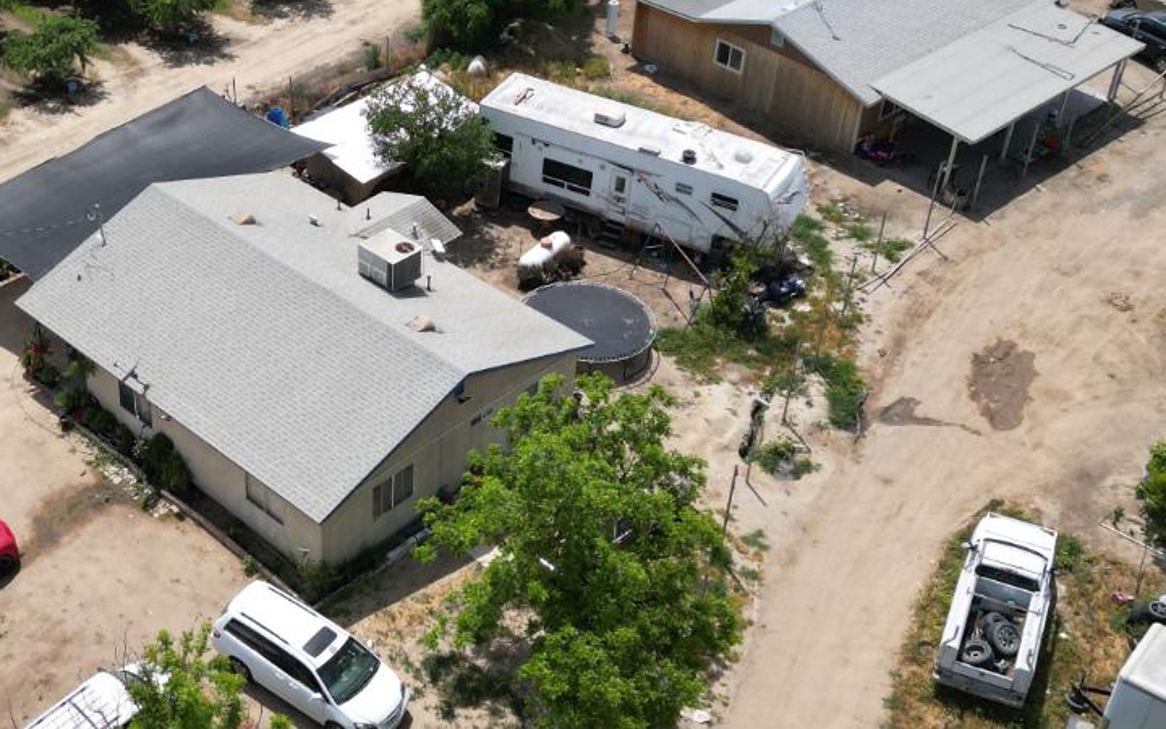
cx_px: 304
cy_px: 320
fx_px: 1684
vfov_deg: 24.4
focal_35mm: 53
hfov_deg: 37.3
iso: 110
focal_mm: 6.72
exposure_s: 1/200
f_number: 1.7
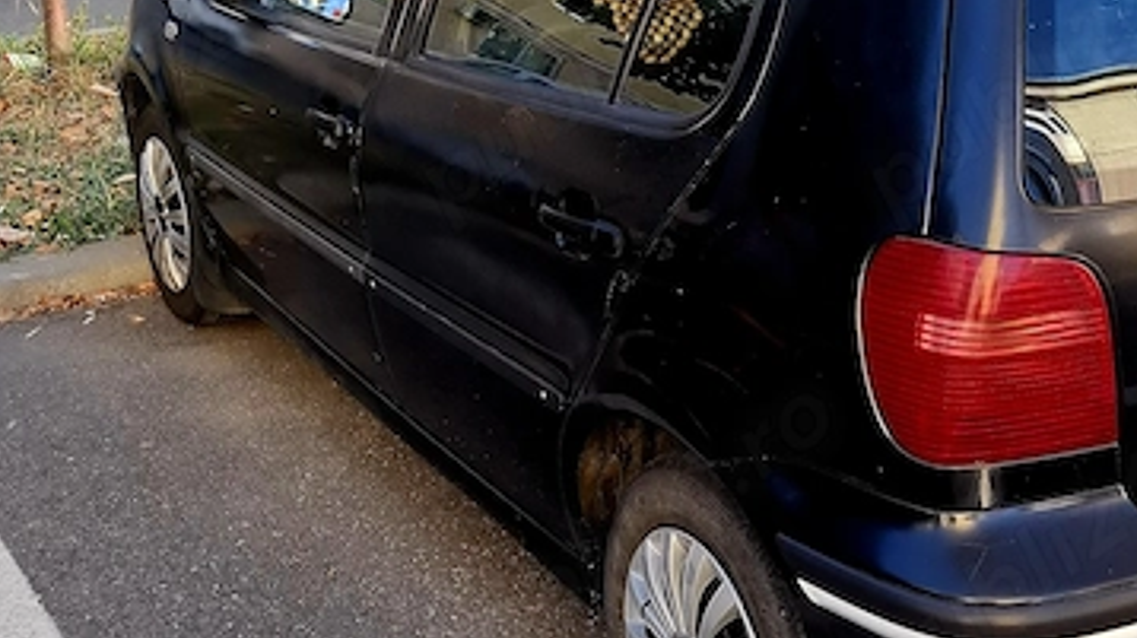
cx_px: 848
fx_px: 1688
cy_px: 162
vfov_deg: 21.2
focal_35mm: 56
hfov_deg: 36.4
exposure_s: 1/222
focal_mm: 5.54
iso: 50
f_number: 1.8
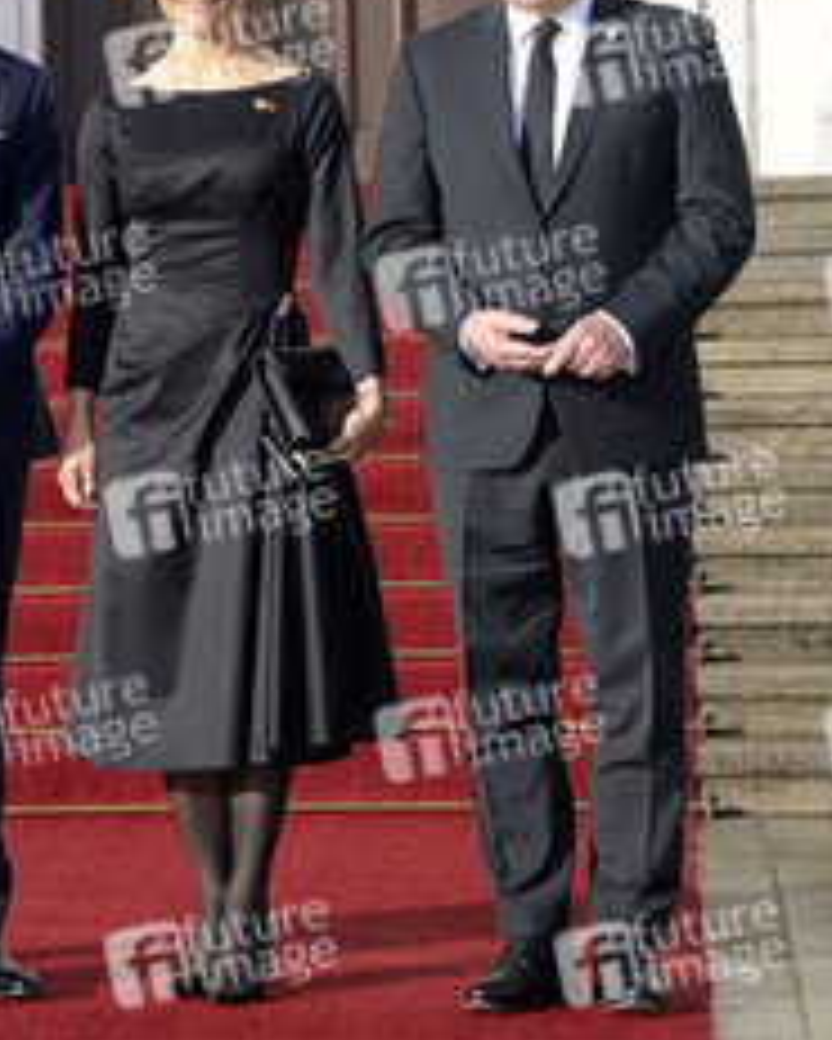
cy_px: 392
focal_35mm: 183
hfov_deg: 8.4
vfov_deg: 10.5
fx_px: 5629
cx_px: 101
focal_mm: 100
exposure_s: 1/200
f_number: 13
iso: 400
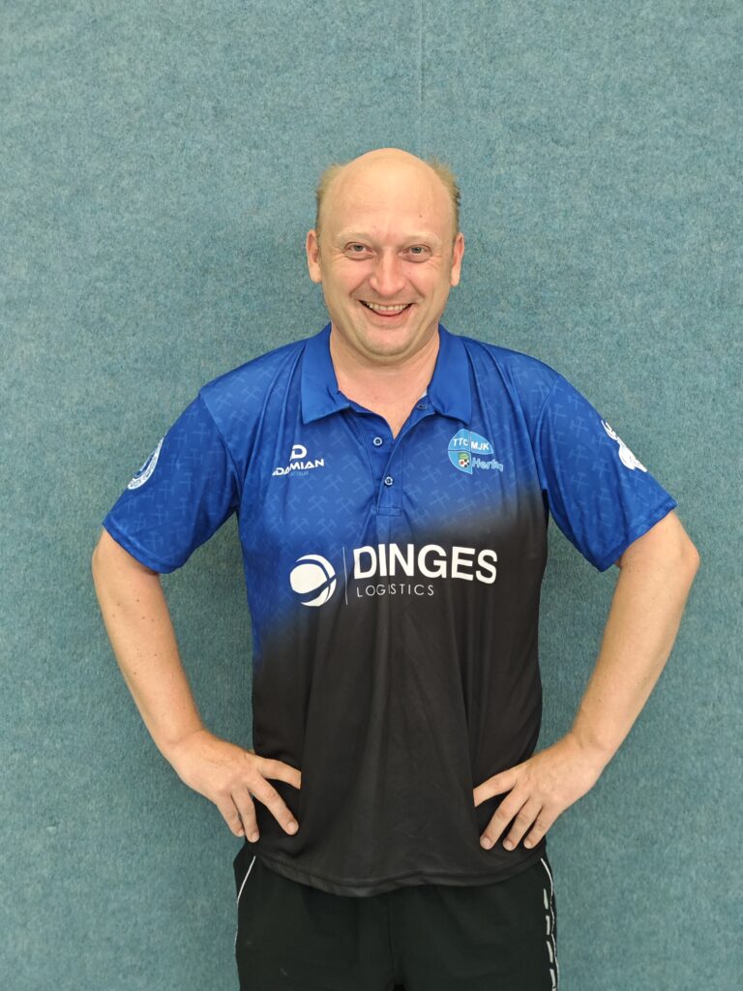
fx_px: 1717
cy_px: 496
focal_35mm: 60
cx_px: 372
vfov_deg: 32.2
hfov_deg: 24.4
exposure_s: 1/50
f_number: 2
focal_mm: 9
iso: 800
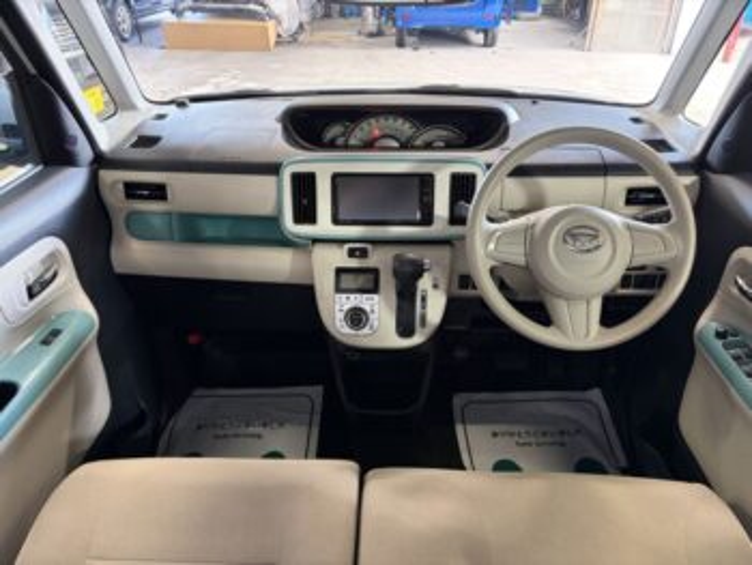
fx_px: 565
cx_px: 376
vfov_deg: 53.1
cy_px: 282
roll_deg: +0.4
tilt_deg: -31.4
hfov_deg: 67.3
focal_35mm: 26
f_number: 1.6
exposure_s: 1/50
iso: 400
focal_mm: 5.96
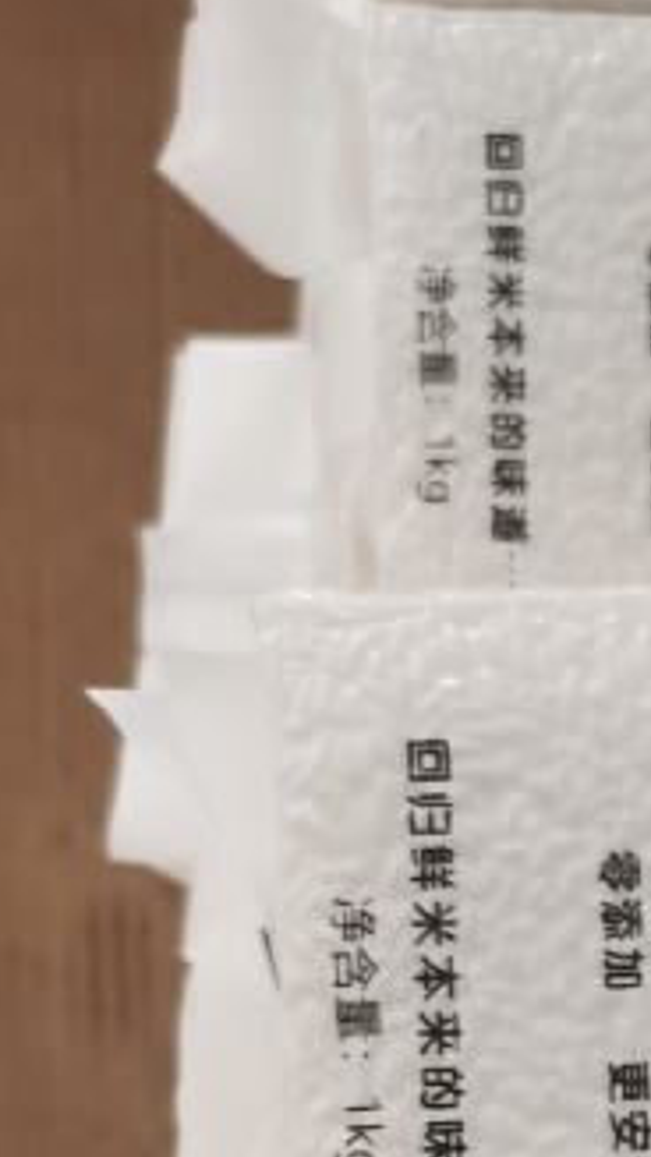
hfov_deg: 11.5
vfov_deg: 21.2
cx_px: 1245
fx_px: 2945
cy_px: 1237
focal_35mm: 96
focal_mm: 5.58
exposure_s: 1/100
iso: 160
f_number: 1.8
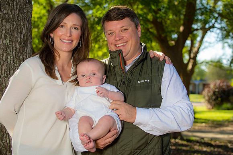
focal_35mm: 70
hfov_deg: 28.9
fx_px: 453
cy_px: 78
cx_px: 116
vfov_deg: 19.4
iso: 200
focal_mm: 70
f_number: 8
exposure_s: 1/250
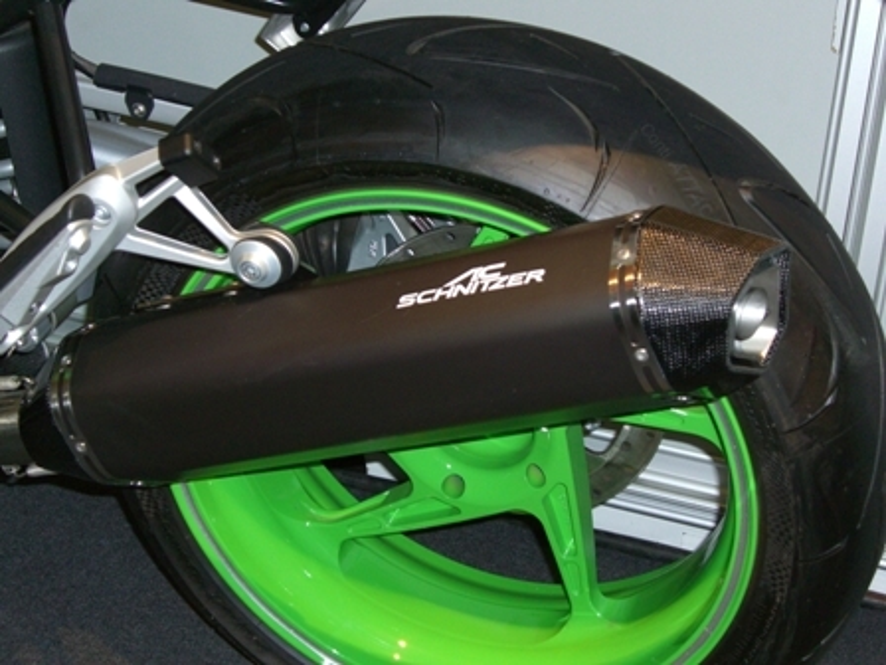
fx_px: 1996
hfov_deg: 25.0
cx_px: 443
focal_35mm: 78
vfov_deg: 18.9
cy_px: 332
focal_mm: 16.3
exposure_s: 1/60
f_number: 4.3
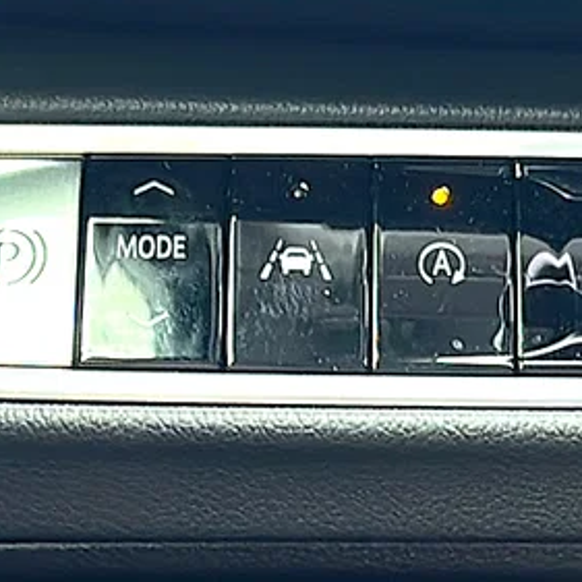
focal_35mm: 99
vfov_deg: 17.6
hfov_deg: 17.5
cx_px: 400
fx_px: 1883
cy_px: 283
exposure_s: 1/40
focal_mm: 6.86
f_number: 1.78
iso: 160
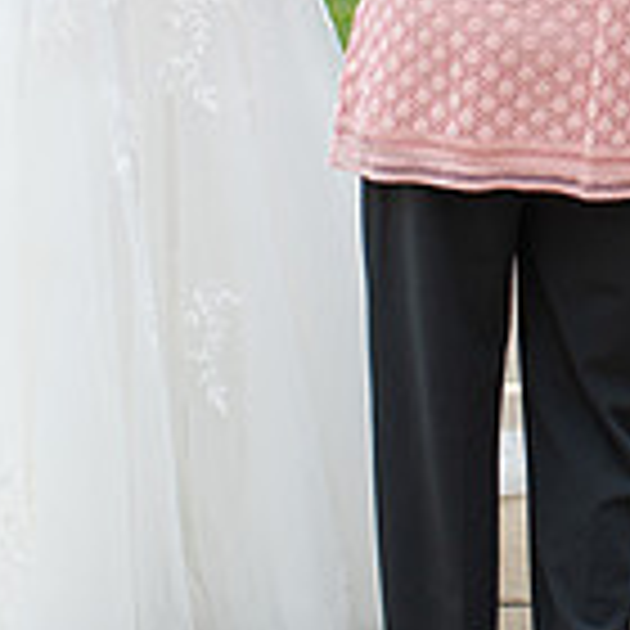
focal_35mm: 129
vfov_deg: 13.2
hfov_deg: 13.2
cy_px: -115
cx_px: 750
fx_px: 2656
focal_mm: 35
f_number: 3.5
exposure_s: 1/1000
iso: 125
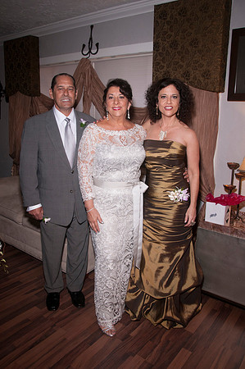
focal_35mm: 27
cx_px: 122
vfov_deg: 67.4
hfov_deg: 47.8
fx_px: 276
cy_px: 184
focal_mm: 18
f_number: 5.6
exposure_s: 1/60
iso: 400
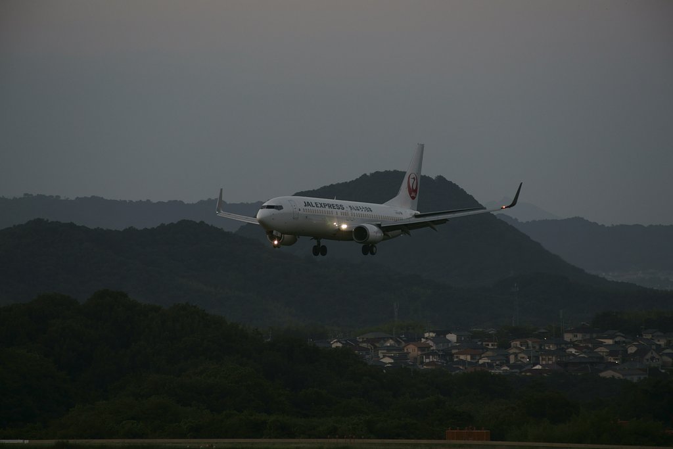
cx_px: 336
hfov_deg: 6.9
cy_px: 224
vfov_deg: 4.6
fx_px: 5609
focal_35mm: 300
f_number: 4
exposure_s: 1/400
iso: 400
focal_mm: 300
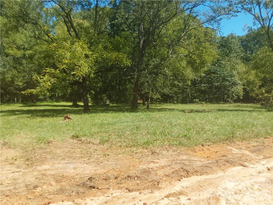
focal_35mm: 24
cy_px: 102
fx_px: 189
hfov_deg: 71.6
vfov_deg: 56.8
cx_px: 136
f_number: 1.9
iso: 50
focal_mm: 2.91
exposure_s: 1/1190
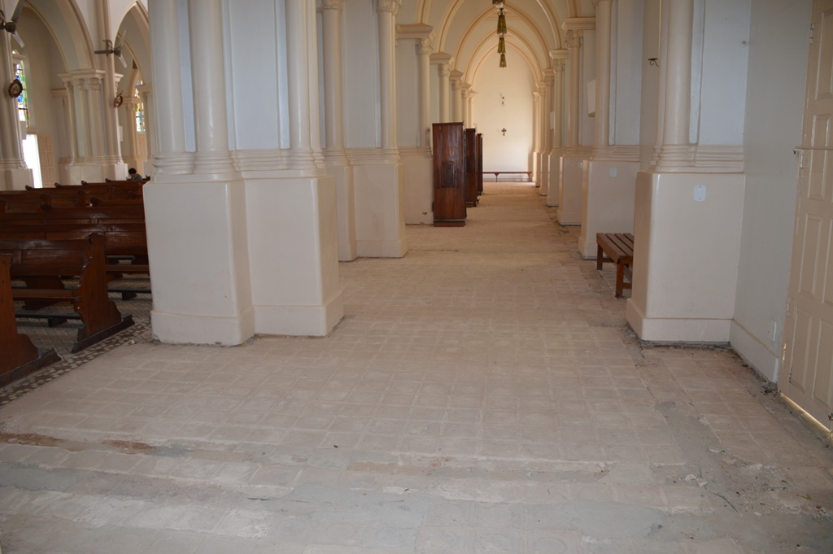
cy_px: 277
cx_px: 416
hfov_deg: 67.4
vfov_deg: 47.9
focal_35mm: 27
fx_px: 624
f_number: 4
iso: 400
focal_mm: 18
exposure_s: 1/60
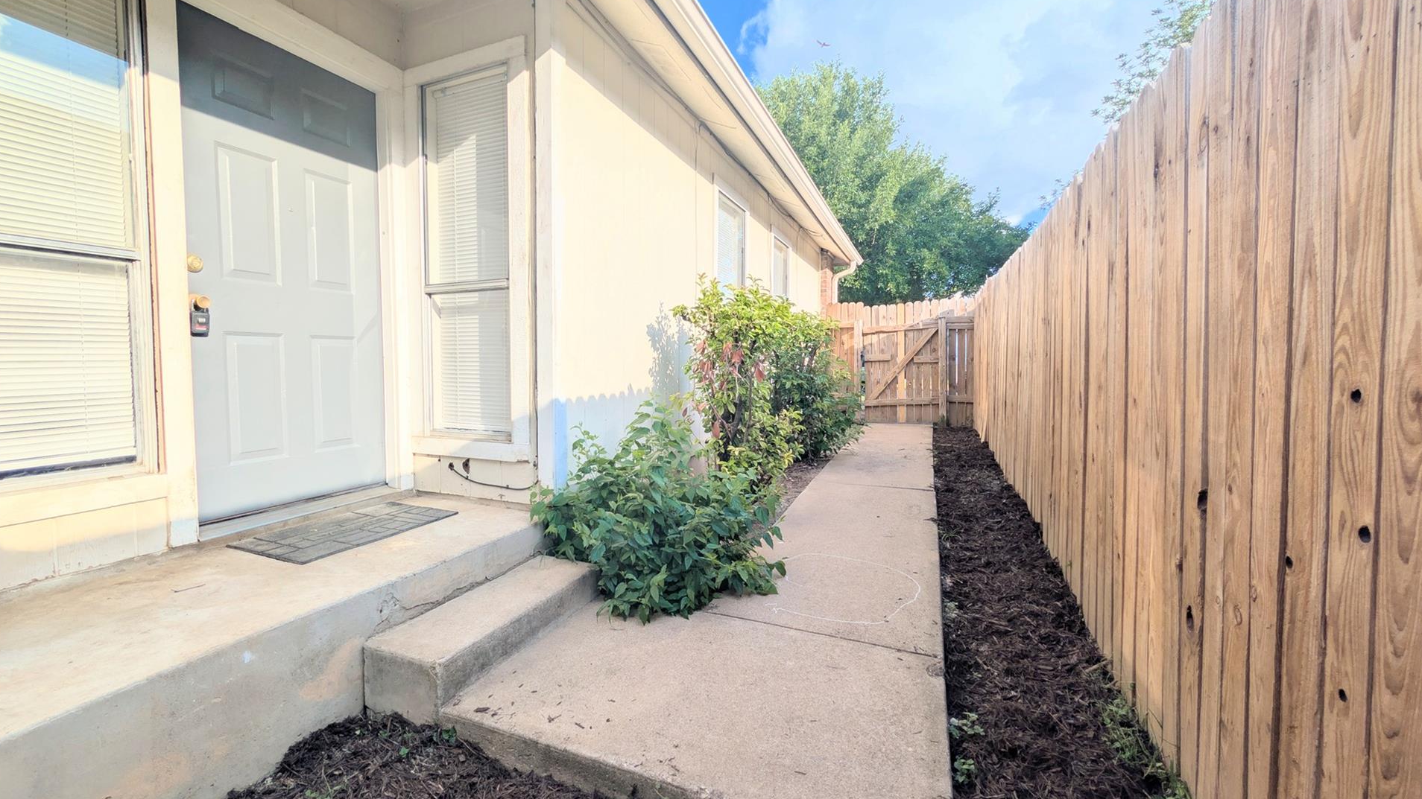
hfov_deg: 106.7
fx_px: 528
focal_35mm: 14
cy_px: 383
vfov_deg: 74.3
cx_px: 666
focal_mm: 2.02
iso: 54
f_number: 1.7
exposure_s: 1/1399
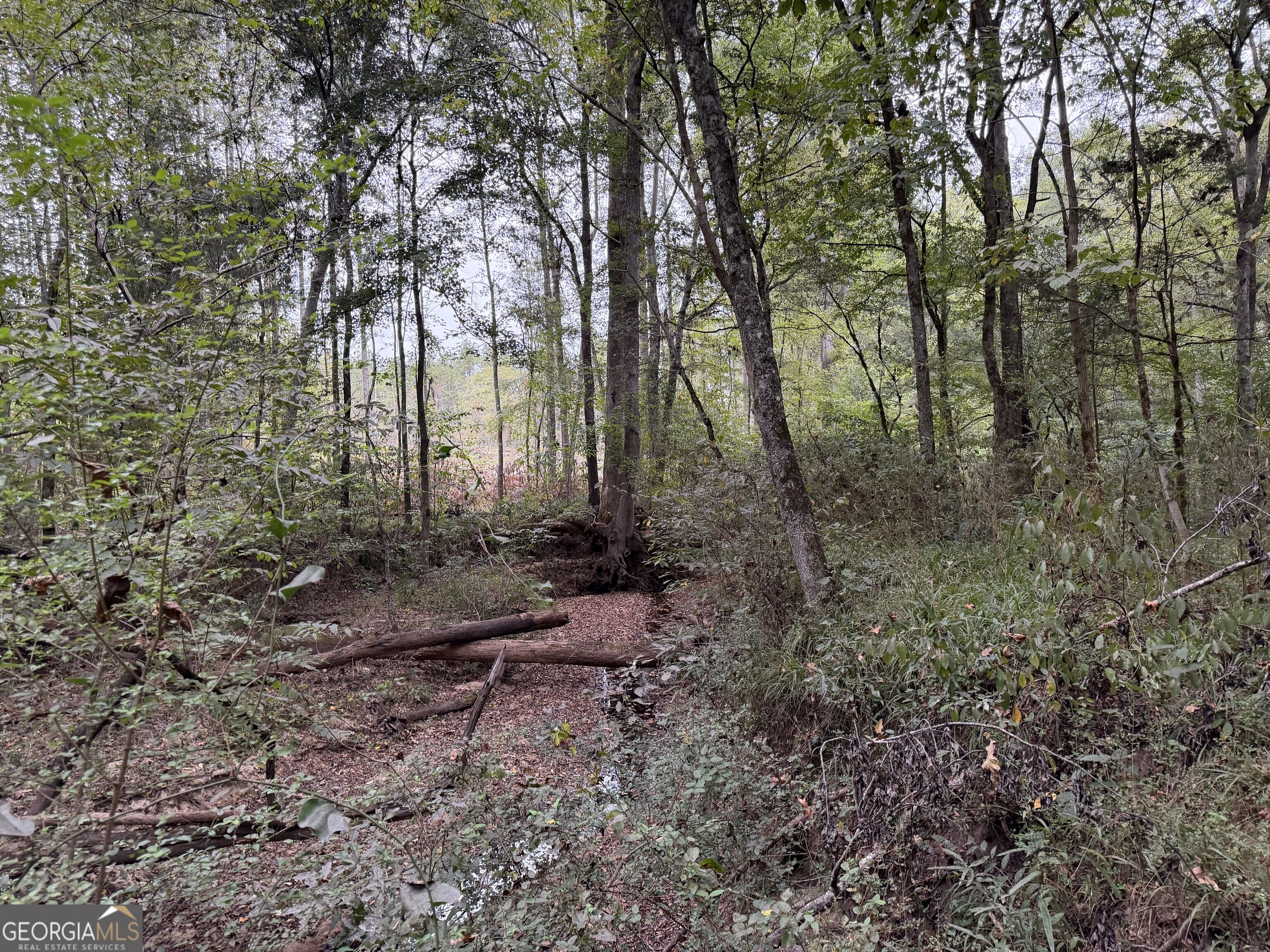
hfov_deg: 71.6
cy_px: 476
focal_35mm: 24
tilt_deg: -1.7
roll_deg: +2.0
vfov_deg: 56.8
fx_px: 881
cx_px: 635
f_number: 1.78
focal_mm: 6.76
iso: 200
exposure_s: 1/60
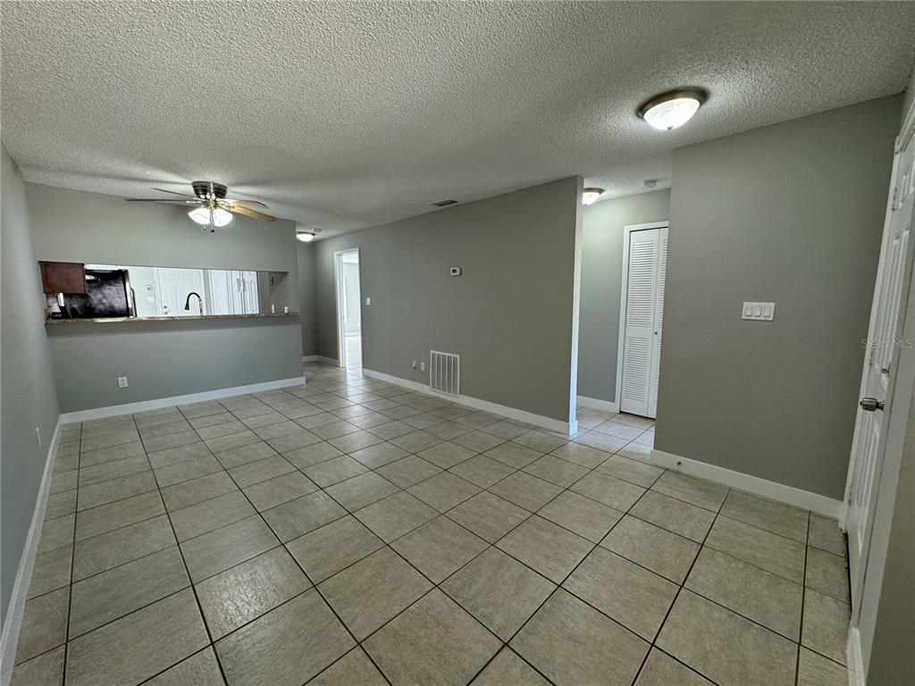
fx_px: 370
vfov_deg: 85.7
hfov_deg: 102.1
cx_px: 458
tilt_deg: -7.5
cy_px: 343
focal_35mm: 14
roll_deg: -0.2
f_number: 2.2
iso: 250
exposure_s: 1/120
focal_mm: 2.22
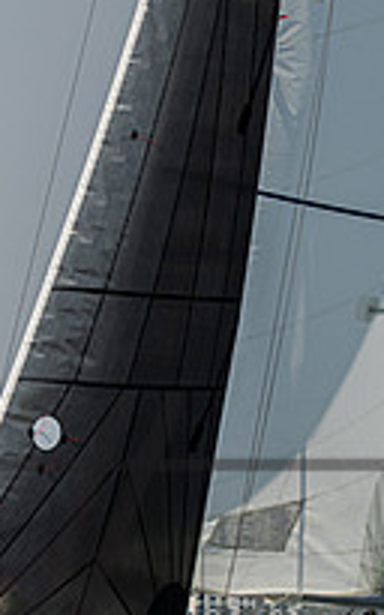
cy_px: 564
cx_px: -263
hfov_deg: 2.3
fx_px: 9350
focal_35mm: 558
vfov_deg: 3.8
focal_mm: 170
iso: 360
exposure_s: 1/4000
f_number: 4.8
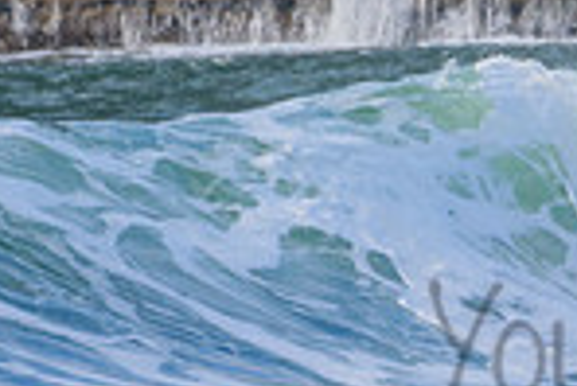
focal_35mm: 2942
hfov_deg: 0.7
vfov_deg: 0.5
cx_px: 830
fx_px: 47199
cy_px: 306
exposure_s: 1/2000
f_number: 5.6
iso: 360
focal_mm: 500
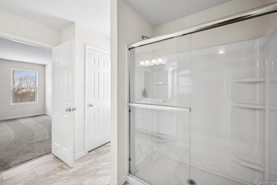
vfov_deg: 77.3
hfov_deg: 100.4
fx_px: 115
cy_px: 89
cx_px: 135
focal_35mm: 15
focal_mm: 14
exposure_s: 1/2.5
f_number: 9
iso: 100
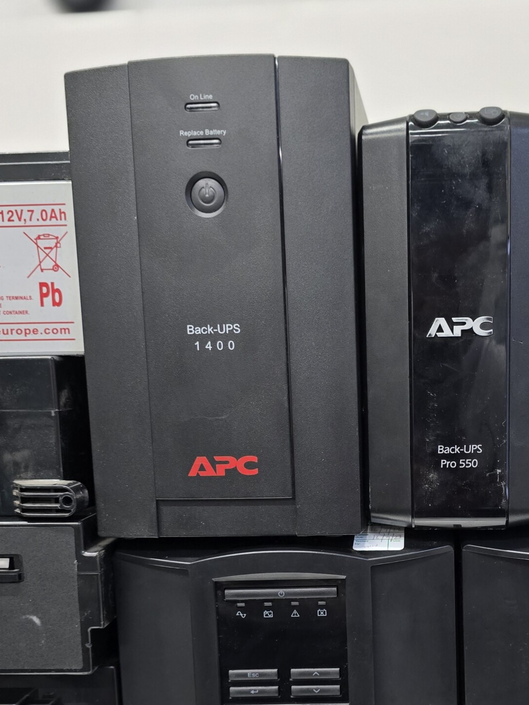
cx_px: 375
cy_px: 507
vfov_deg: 44.6
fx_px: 835
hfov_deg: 34.6
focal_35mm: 41
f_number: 1.7
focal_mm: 6.3
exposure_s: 1/100
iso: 400
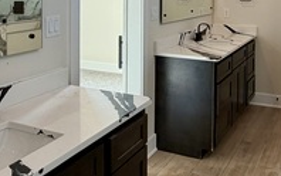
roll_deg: +0.2
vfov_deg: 25.5
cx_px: 156
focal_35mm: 48
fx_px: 368
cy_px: -3
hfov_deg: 41.8
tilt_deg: -1.6
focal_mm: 2.22
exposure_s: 1/120
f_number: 2.2
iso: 250
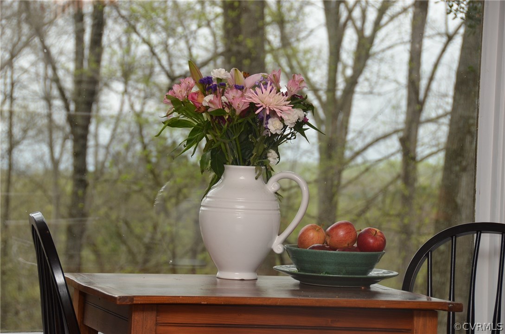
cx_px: 252
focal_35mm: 135
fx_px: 1890
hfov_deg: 15.2
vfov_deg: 10.1
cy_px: 167
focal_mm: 90
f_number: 7.1
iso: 500
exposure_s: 1/200
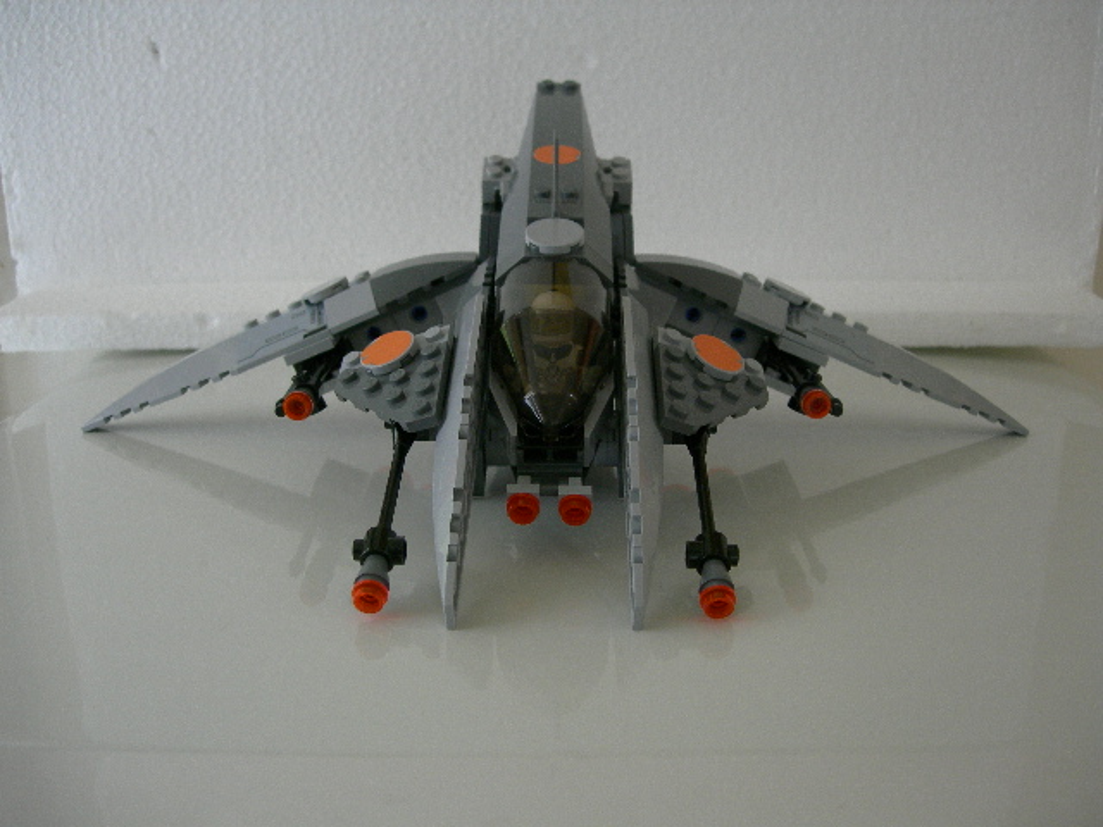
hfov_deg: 49.0
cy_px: 414
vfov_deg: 37.7
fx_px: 1211
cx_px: 552
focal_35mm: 38
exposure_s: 1.15
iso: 200
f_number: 2.8
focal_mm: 7.8
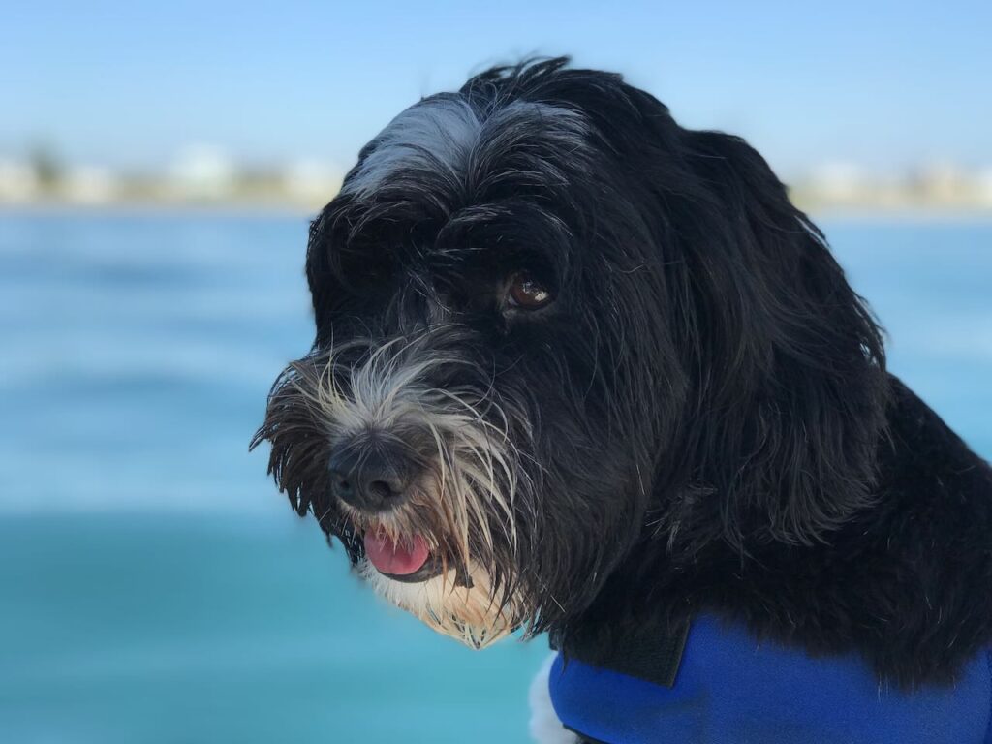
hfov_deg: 33.8
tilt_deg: -6.6
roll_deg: +0.0
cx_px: 496
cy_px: 372
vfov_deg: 25.7
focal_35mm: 57
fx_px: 1633
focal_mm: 6.6
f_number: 2.8
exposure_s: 1/709
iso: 20
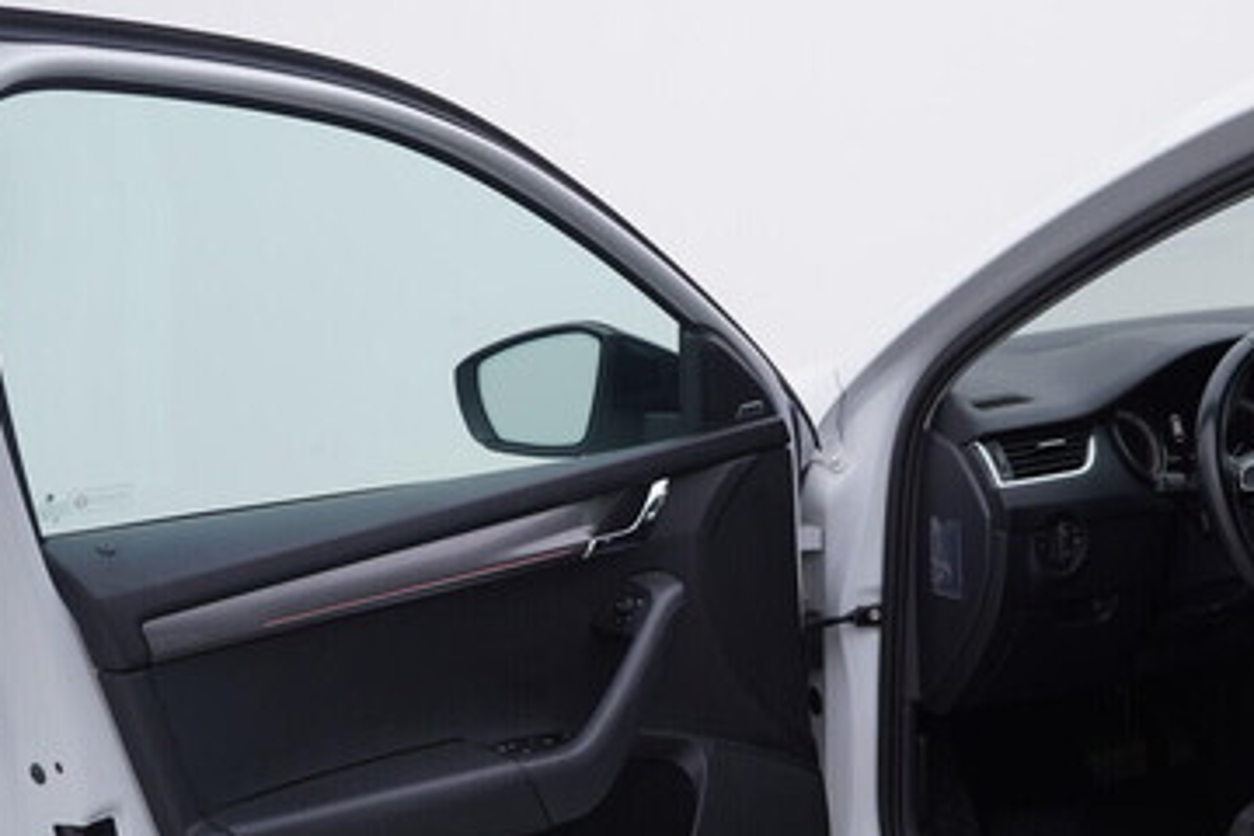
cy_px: 597
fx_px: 1916
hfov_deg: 35.9
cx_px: 822
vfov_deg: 24.4
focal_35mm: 55
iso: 125
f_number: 4
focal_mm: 24
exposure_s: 1/80
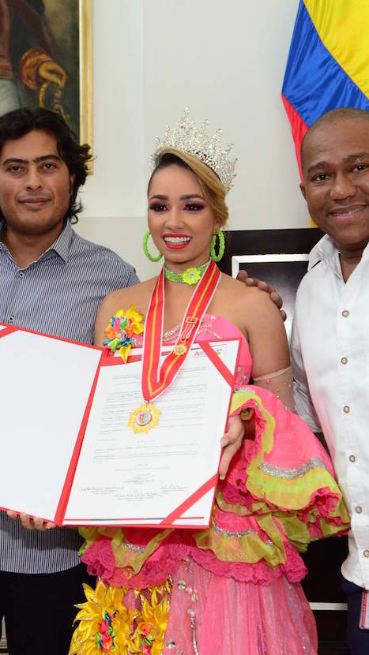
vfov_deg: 42.9
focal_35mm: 48
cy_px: 329
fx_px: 835
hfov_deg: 24.9
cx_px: 142
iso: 2000
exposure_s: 1/100
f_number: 7.1
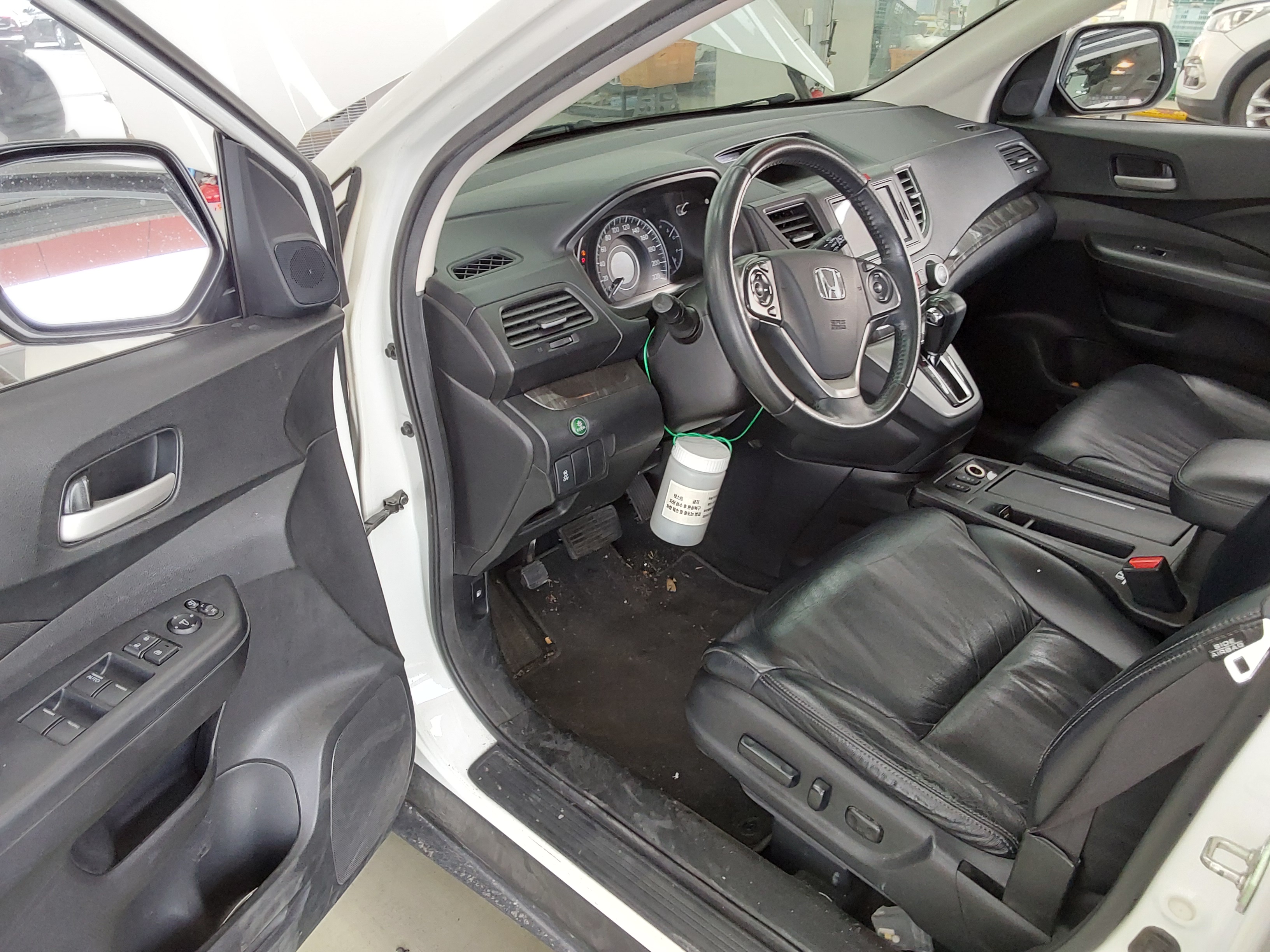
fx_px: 1027
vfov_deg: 49.7
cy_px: 476
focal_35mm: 28
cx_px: 635
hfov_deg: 63.4
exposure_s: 1/60
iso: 125
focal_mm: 2.91
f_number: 1.9
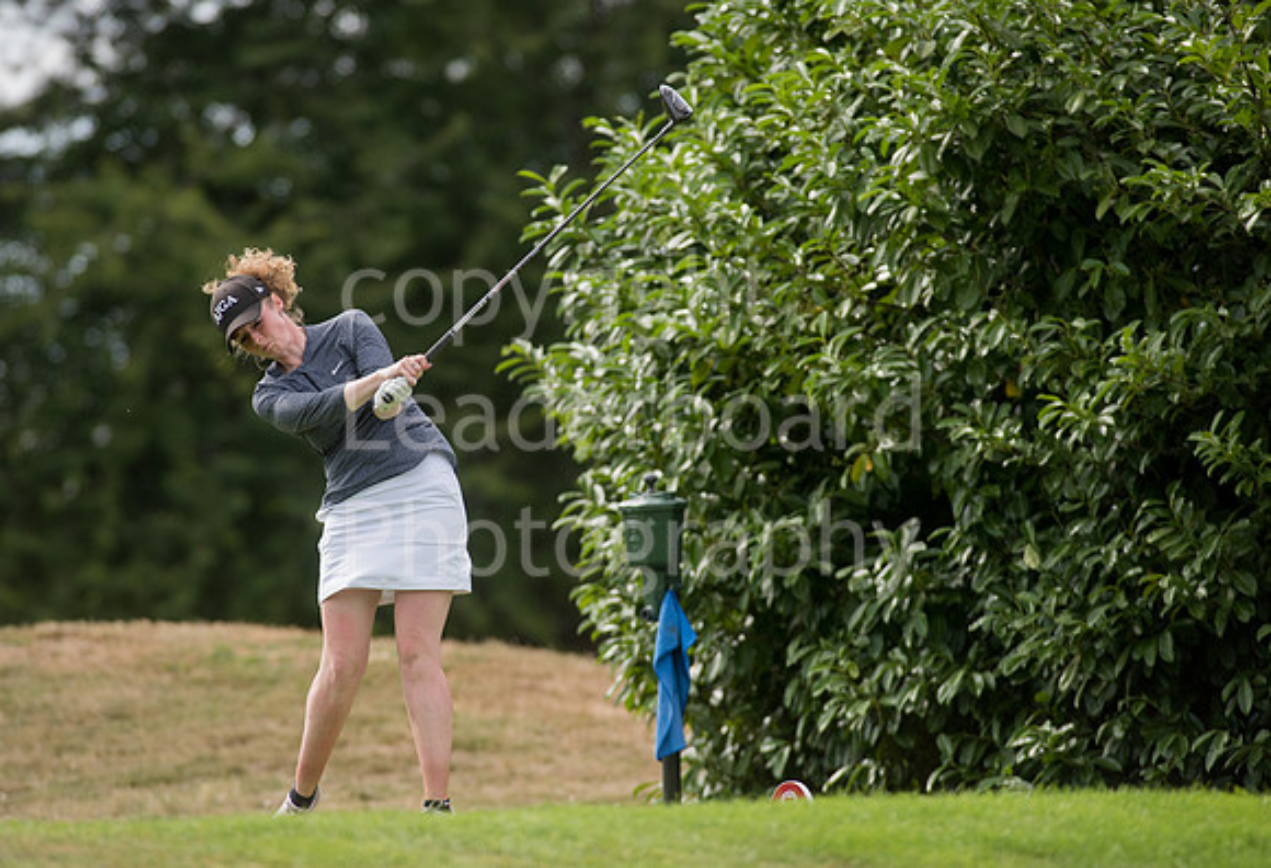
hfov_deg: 6.0
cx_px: 543
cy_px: 423
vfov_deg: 4.1
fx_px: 12132
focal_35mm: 341
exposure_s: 1/2000
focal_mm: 300
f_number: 5.6
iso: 400
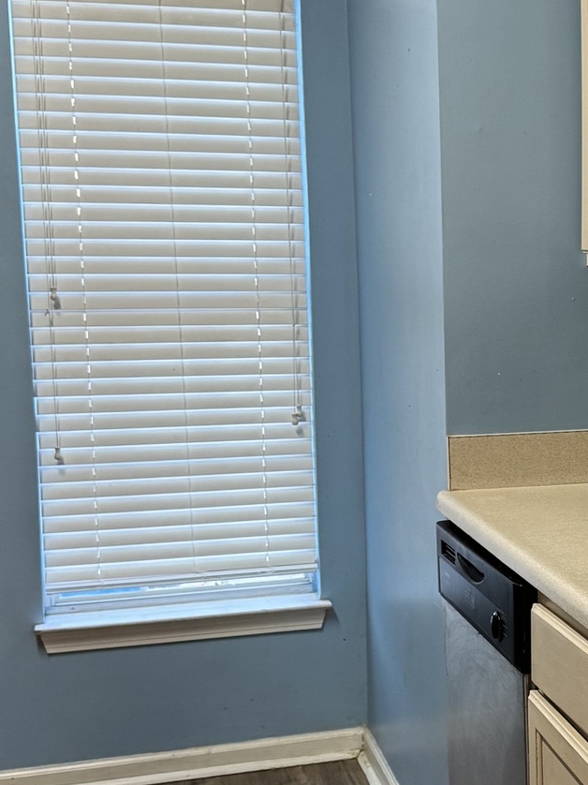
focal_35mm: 66
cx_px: 634
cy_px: 437
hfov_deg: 21.2
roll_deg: +1.3
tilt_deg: -8.6
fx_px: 1496
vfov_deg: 29.4
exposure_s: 1/60
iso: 200
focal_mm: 6.76
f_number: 1.78
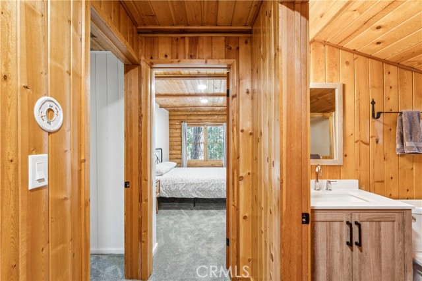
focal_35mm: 16
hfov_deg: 95.4
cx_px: 211
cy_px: 140
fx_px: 192
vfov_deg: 72.3
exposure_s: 3.2
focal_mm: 16.4
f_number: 13
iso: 100
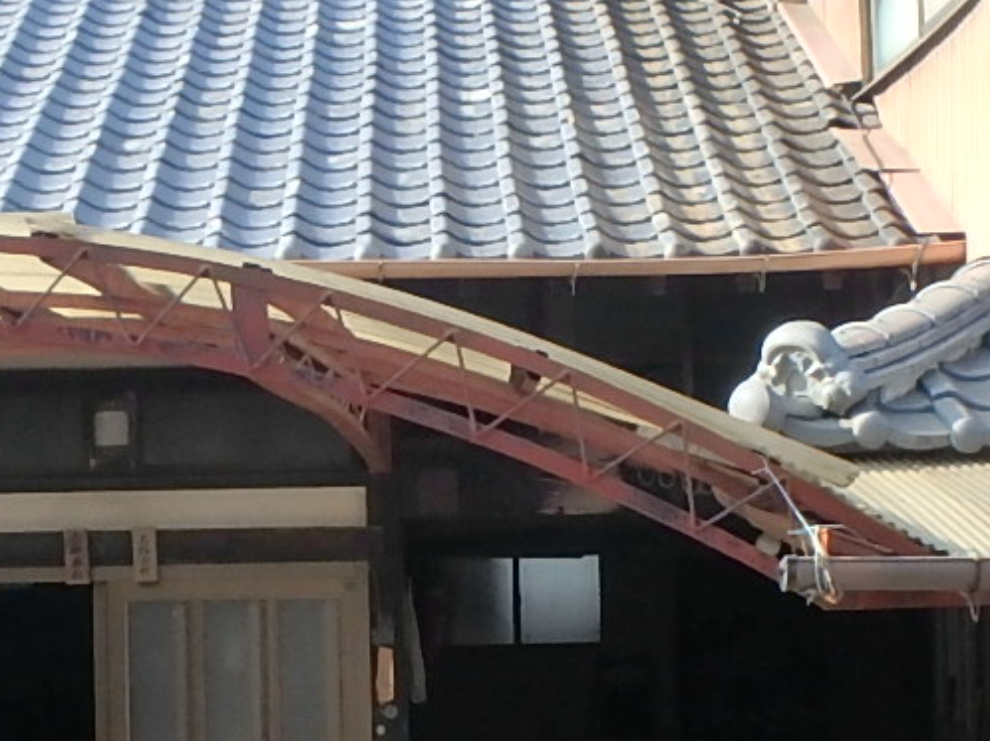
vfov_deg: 18.0
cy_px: 602
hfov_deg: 24.1
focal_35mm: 81
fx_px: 2315
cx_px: 580
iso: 125
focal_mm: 3.7
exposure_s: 1/500
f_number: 3.5
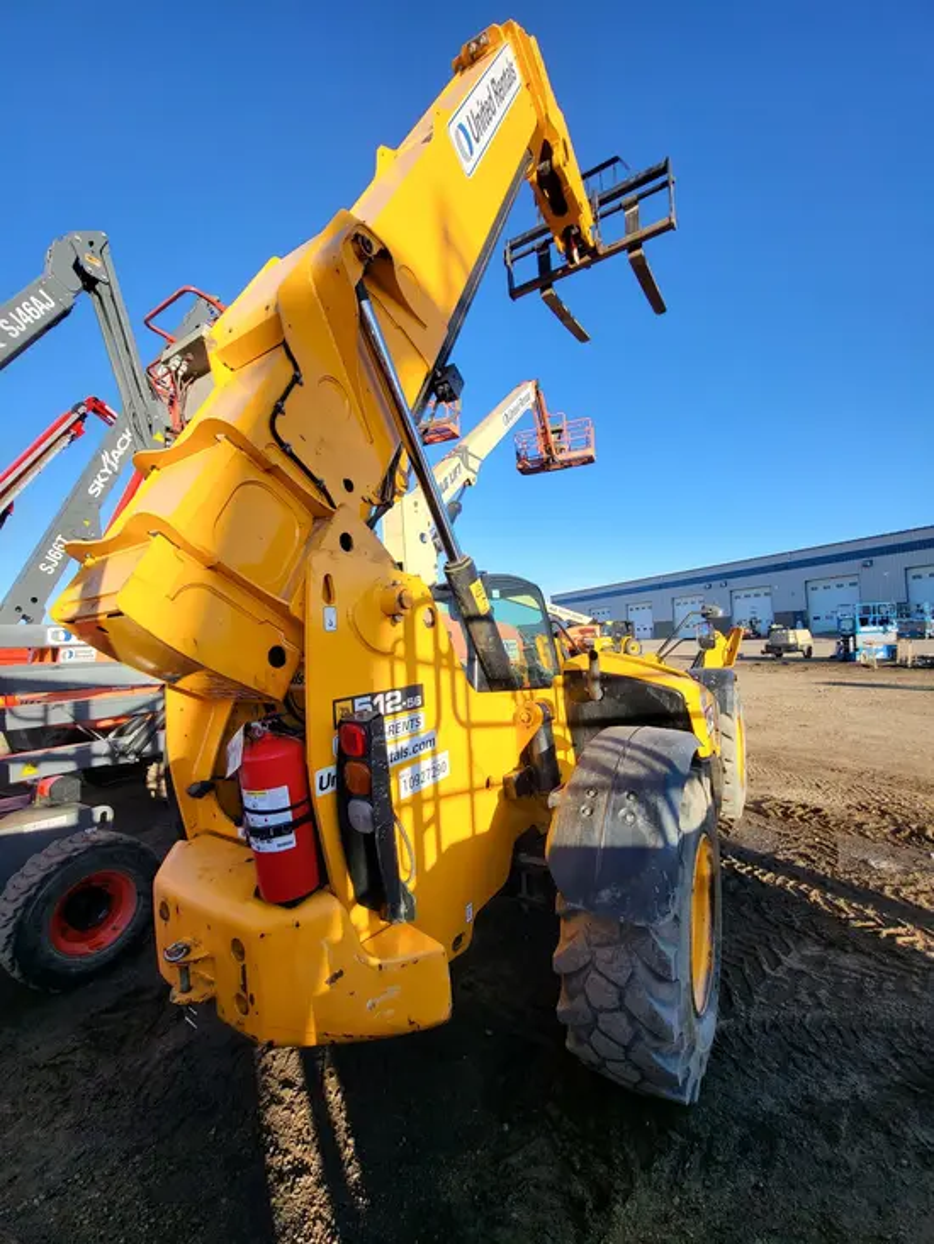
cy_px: 622
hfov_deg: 89.9
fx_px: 468
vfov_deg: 106.2
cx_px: 467
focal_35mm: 13
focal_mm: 1.74
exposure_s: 1/437
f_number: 2.2
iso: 32
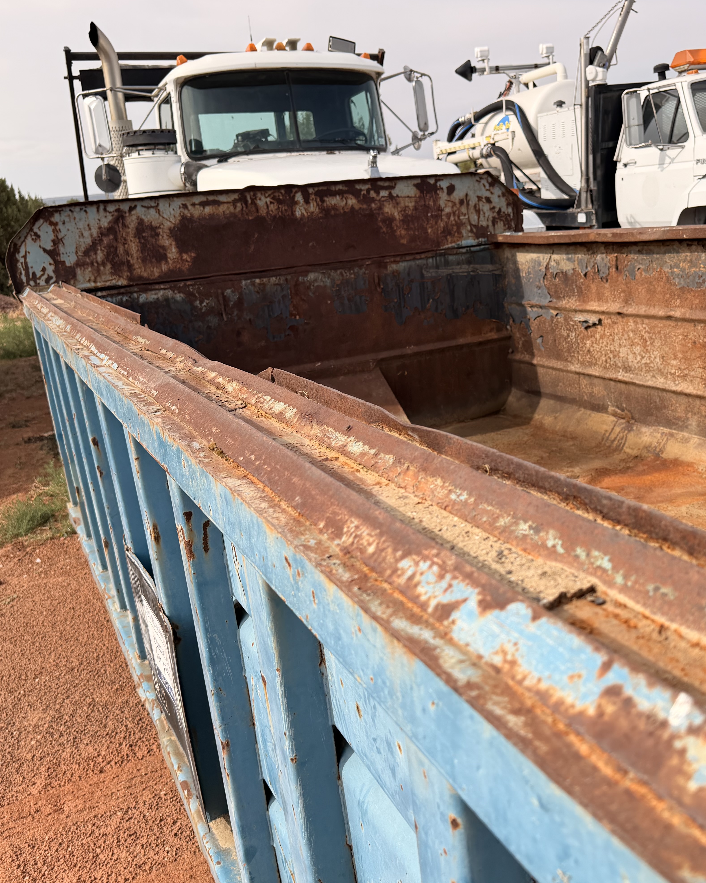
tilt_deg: -19.0
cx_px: 432
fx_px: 888
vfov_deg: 52.8
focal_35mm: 34
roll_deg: +6.4
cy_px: 467
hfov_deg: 43.1
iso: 100
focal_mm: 6.76
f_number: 1.78
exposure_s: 1/3021
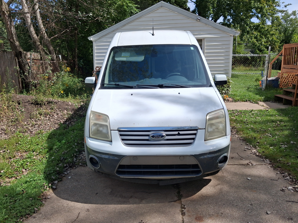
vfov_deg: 51.4
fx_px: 232
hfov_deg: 65.3
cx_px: 149
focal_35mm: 27
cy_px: 112
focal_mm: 4
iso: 25
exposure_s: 1/766
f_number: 1.8
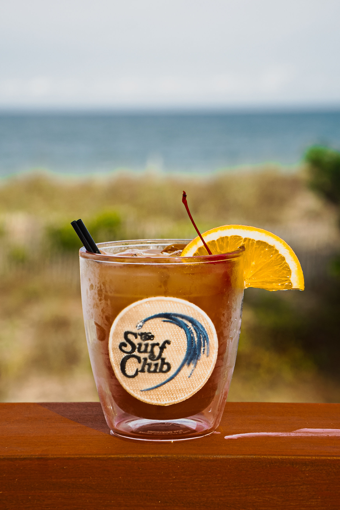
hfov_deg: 13.1
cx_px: 170
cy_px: 255
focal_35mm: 105
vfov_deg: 19.4
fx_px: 1486
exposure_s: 1/200
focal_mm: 70
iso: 64
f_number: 6.3
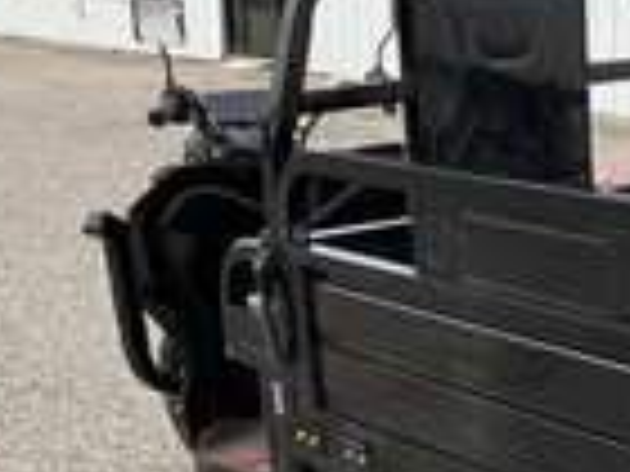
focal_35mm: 83
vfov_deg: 17.6
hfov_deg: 22.3
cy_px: 405
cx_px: 688
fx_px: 1511
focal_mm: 3
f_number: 1.8
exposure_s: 1/944
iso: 25
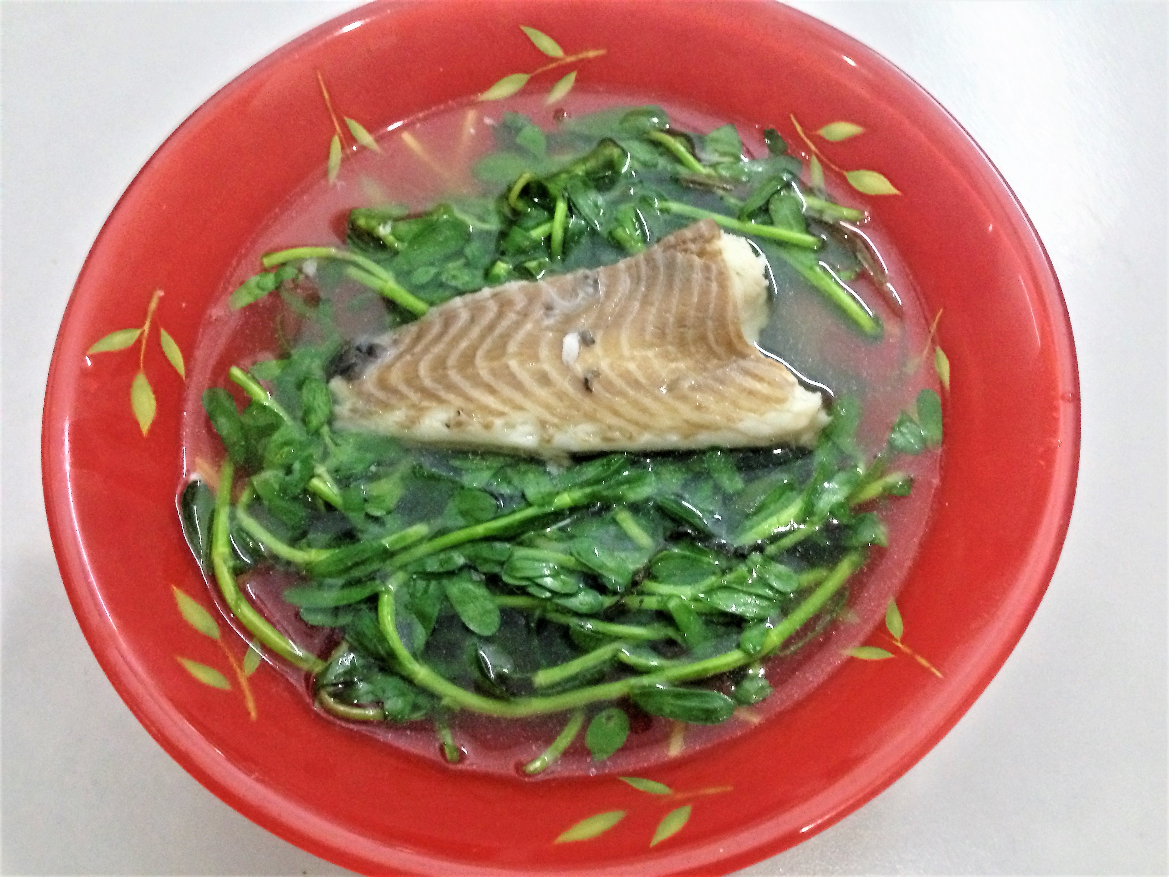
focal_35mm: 33
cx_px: 584
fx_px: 1114
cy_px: 438
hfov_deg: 55.4
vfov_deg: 42.9
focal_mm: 4.12
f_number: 2.4
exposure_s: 1/15
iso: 500
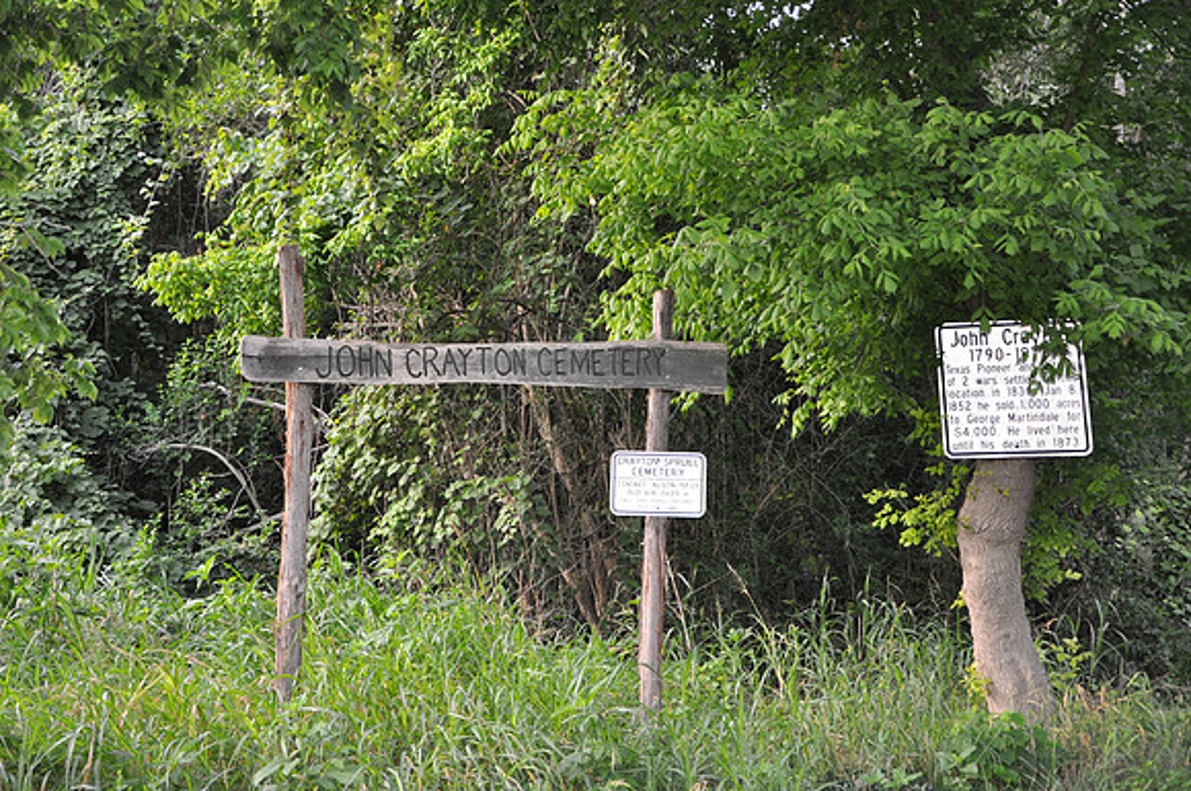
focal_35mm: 48
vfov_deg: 28.0
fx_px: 1586
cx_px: 596
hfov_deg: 41.2
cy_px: 396
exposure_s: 1/60
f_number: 4.2
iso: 800
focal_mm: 32
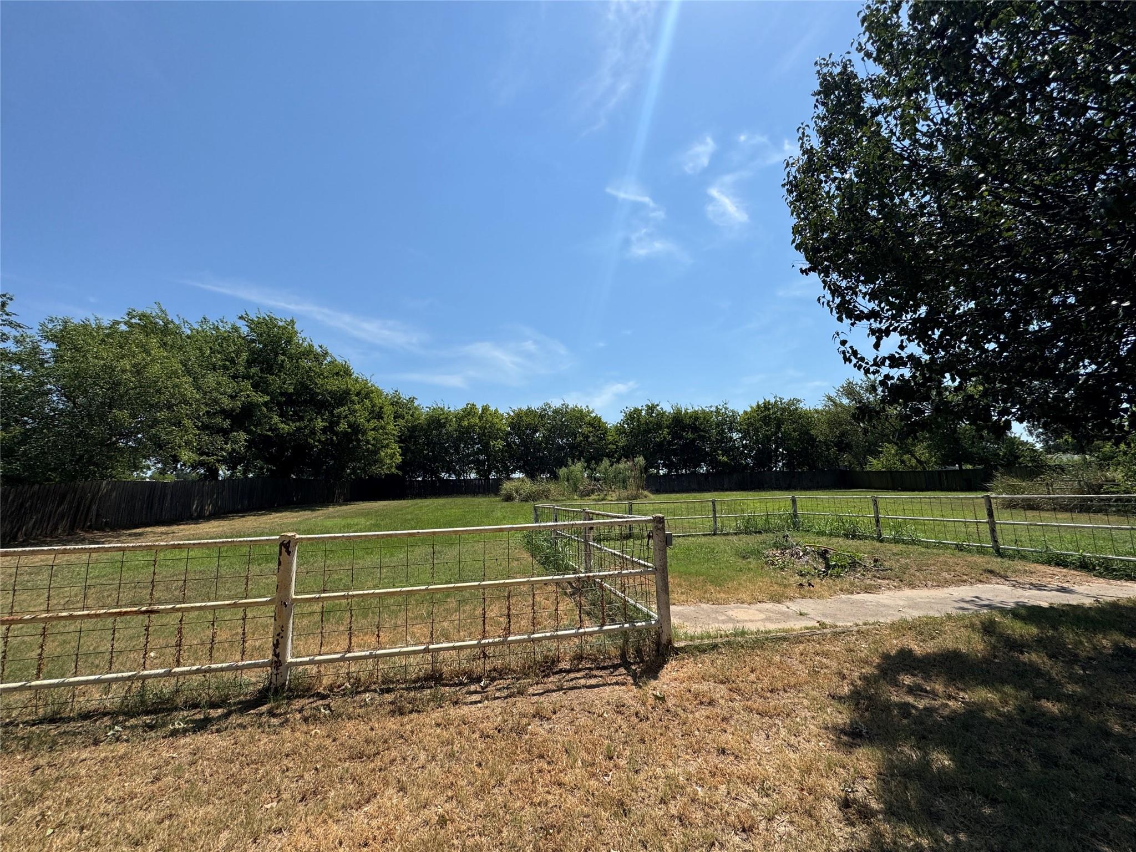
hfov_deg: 102.1
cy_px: 426
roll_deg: +1.5
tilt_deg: +9.3
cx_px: 568
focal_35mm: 14
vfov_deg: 85.7
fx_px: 459
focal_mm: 2.22
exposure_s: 1/3247
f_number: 2.2
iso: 50
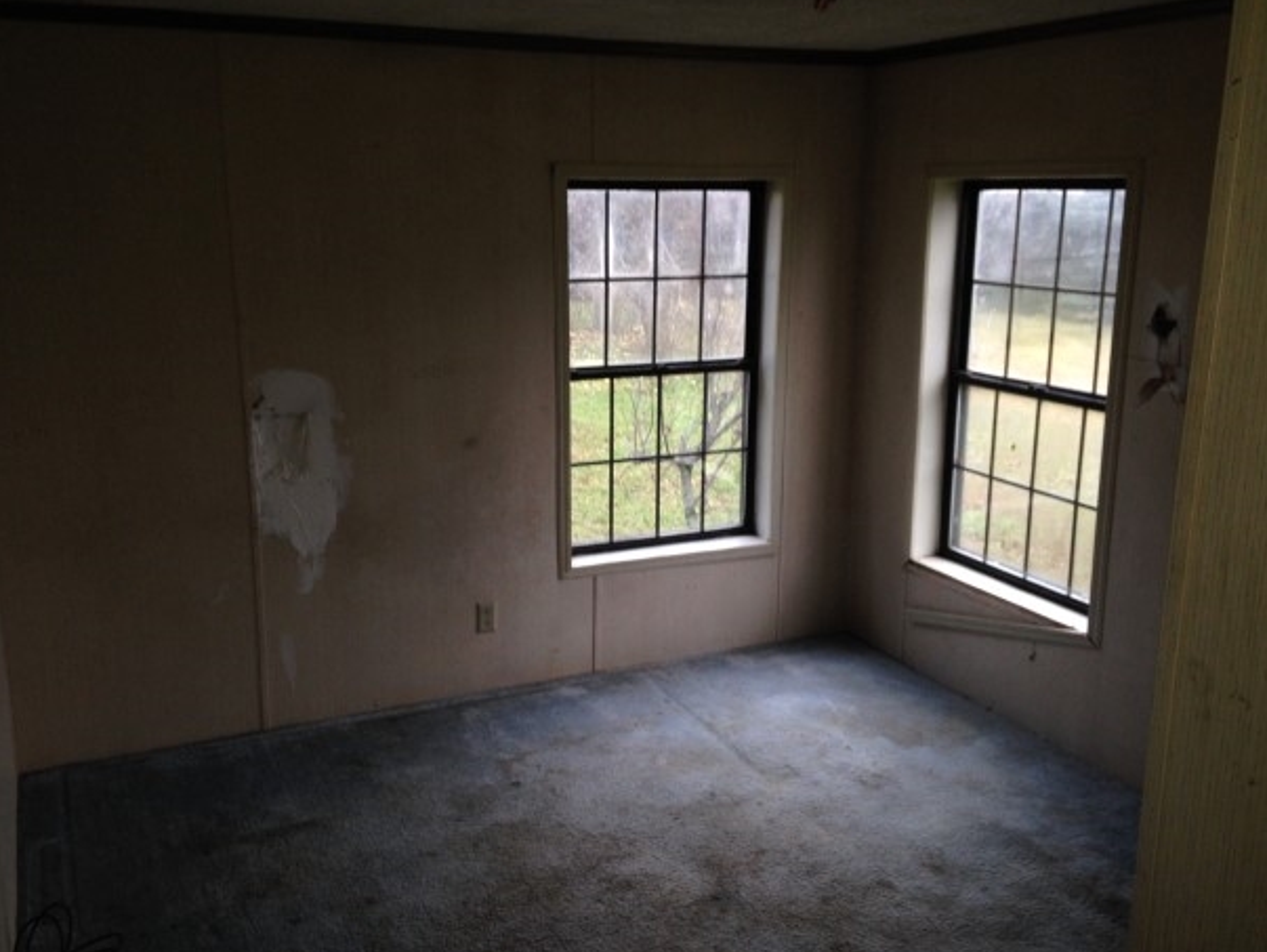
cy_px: 479
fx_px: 1282
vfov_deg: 40.7
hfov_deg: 52.6
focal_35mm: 35
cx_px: 616
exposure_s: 1/20
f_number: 2.4
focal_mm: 4.12
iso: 80
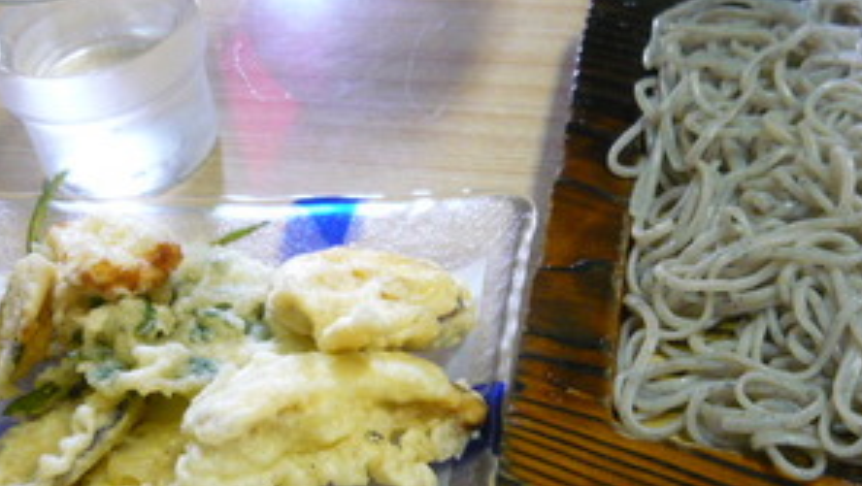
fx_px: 1167
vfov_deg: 23.5
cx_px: 594
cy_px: 258
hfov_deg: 39.9
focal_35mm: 51
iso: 320
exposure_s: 1/30
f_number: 2.8
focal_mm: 5.5
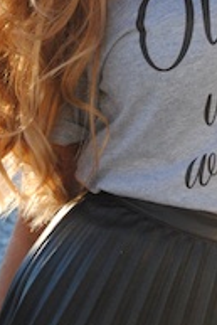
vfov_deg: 12.5
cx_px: 212
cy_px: 61
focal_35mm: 164
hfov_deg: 8.4
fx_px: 1476
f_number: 5
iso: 800
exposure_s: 1/1000
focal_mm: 35
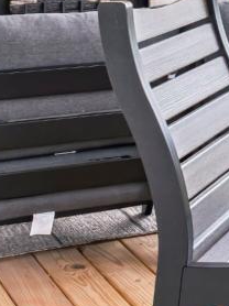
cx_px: 505
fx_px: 1210
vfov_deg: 14.0
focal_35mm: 137
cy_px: -66
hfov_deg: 9.8
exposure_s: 1/40
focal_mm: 22
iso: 100
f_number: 5.6
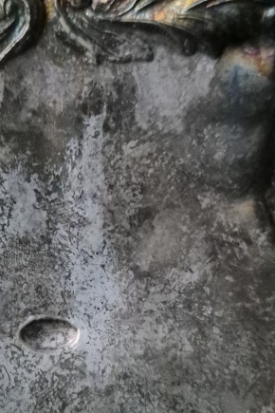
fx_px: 756
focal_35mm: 66
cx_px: 56
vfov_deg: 30.4
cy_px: 265
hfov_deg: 20.4
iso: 3200
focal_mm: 5.4
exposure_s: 1/17
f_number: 1.8
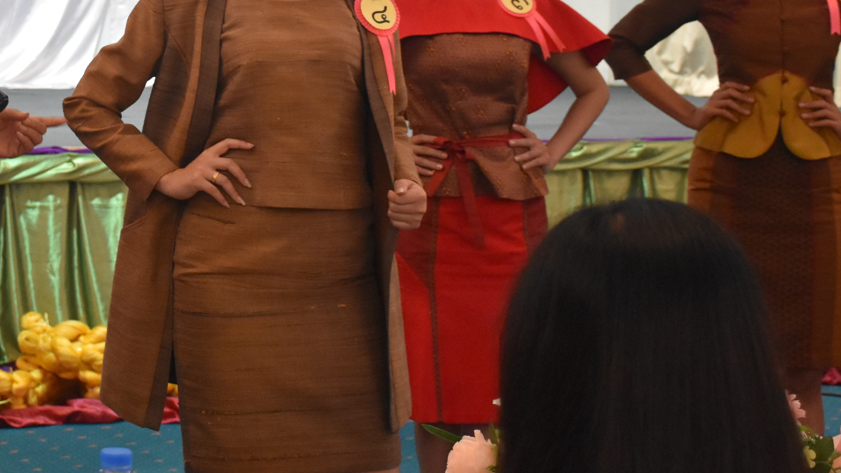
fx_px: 2032
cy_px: 58
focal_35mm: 91
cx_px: 105
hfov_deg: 22.9
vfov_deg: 13.2
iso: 2500
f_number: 4
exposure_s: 1/60
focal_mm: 27
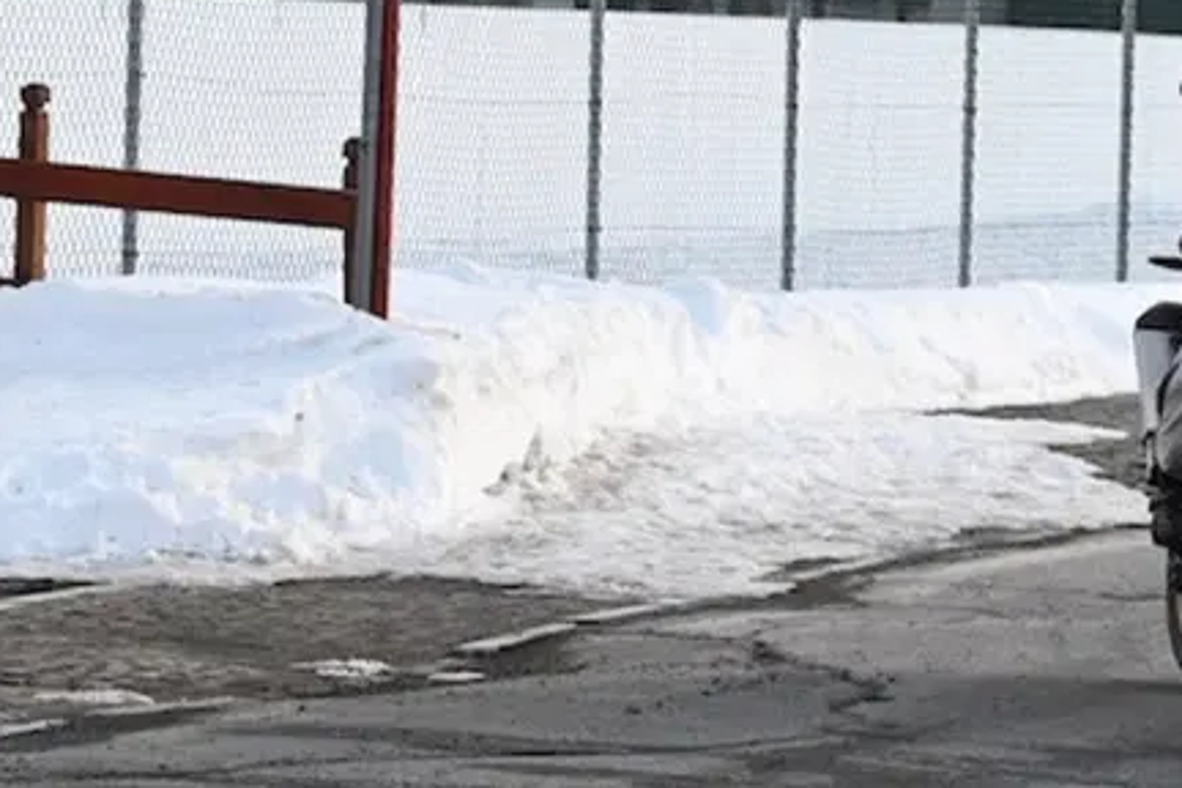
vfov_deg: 9.0
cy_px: -302
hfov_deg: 13.4
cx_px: 1278
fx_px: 4925
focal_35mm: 150
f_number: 4
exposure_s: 1/1600
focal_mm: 54
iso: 2200
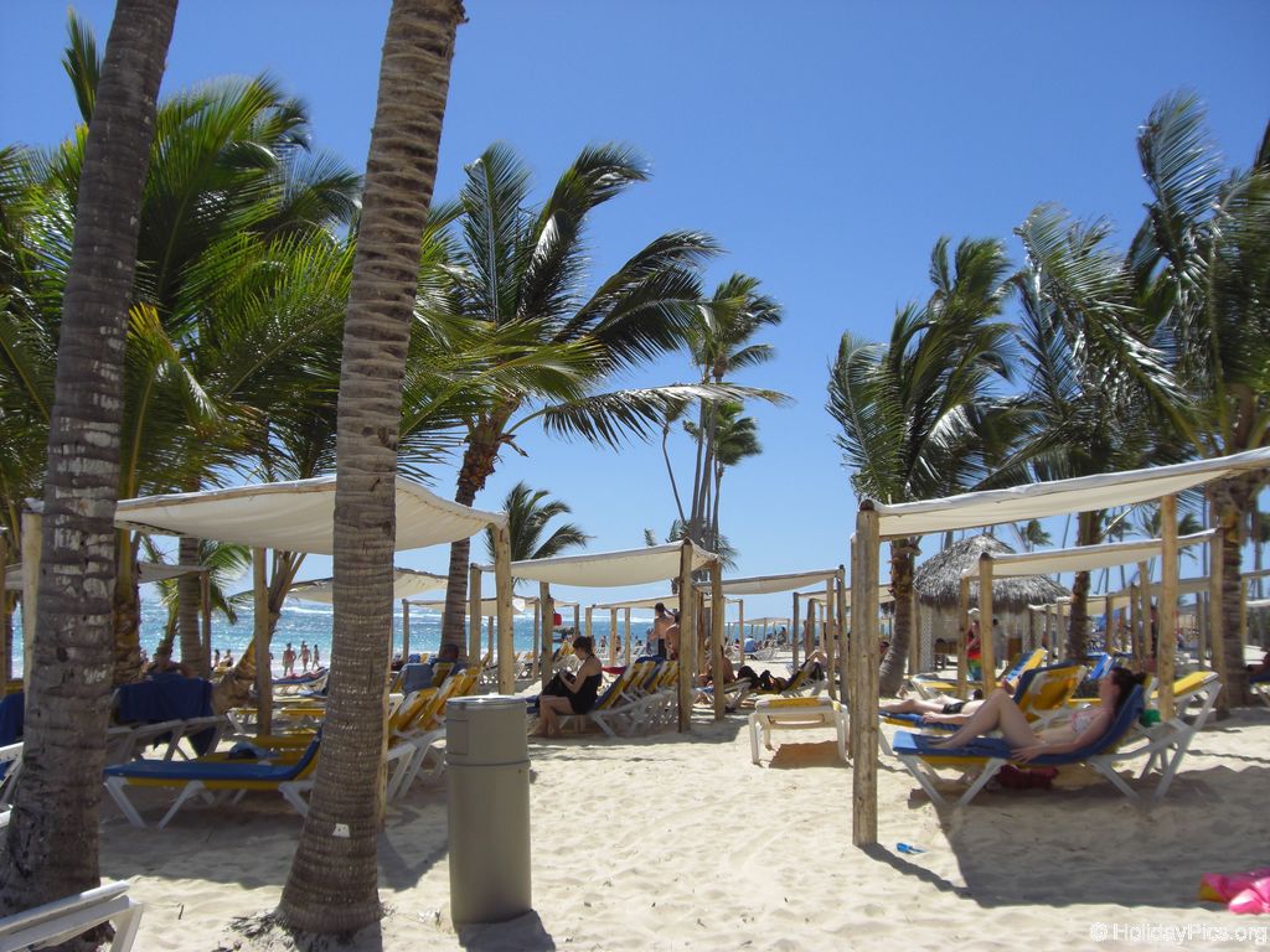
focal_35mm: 38
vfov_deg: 37.7
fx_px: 1394
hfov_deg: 49.0
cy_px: 476
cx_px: 635
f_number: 8
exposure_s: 1/250
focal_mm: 6.2
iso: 64
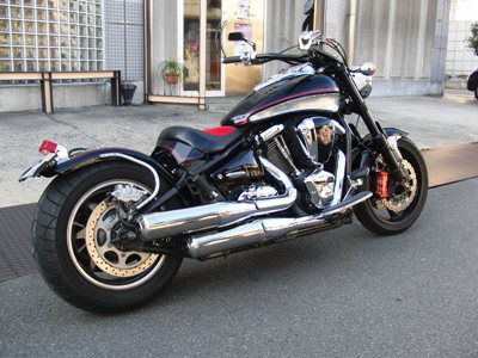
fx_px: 511
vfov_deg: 38.7
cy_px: 179
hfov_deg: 50.1
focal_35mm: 37
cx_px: 239
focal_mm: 6.42
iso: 100
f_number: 3.6
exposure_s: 1/125
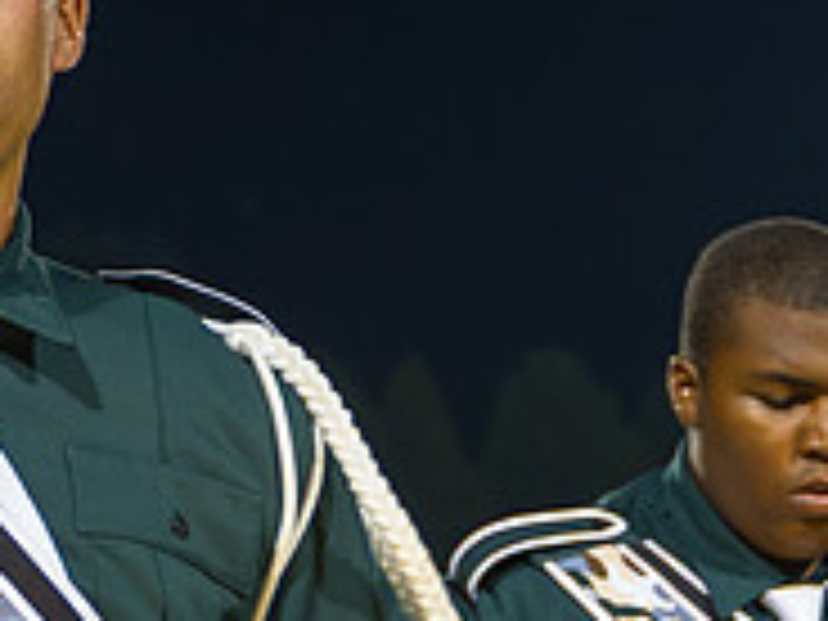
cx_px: 7
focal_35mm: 238
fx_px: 5693
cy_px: 330
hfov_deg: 8.3
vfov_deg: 6.2
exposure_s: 1/160
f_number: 5.3
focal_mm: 66
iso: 3600
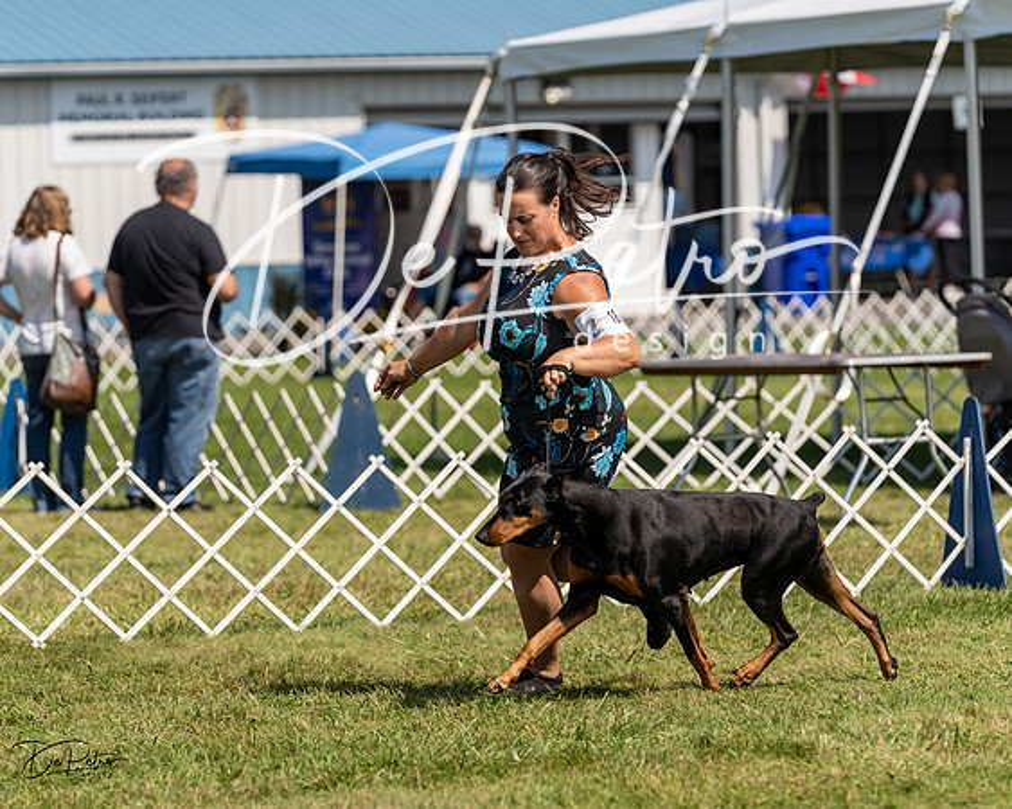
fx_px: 5226
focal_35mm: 175
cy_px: 404
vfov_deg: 8.8
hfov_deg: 11.1
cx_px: 506
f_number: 4
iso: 200
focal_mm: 155
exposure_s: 1/2000
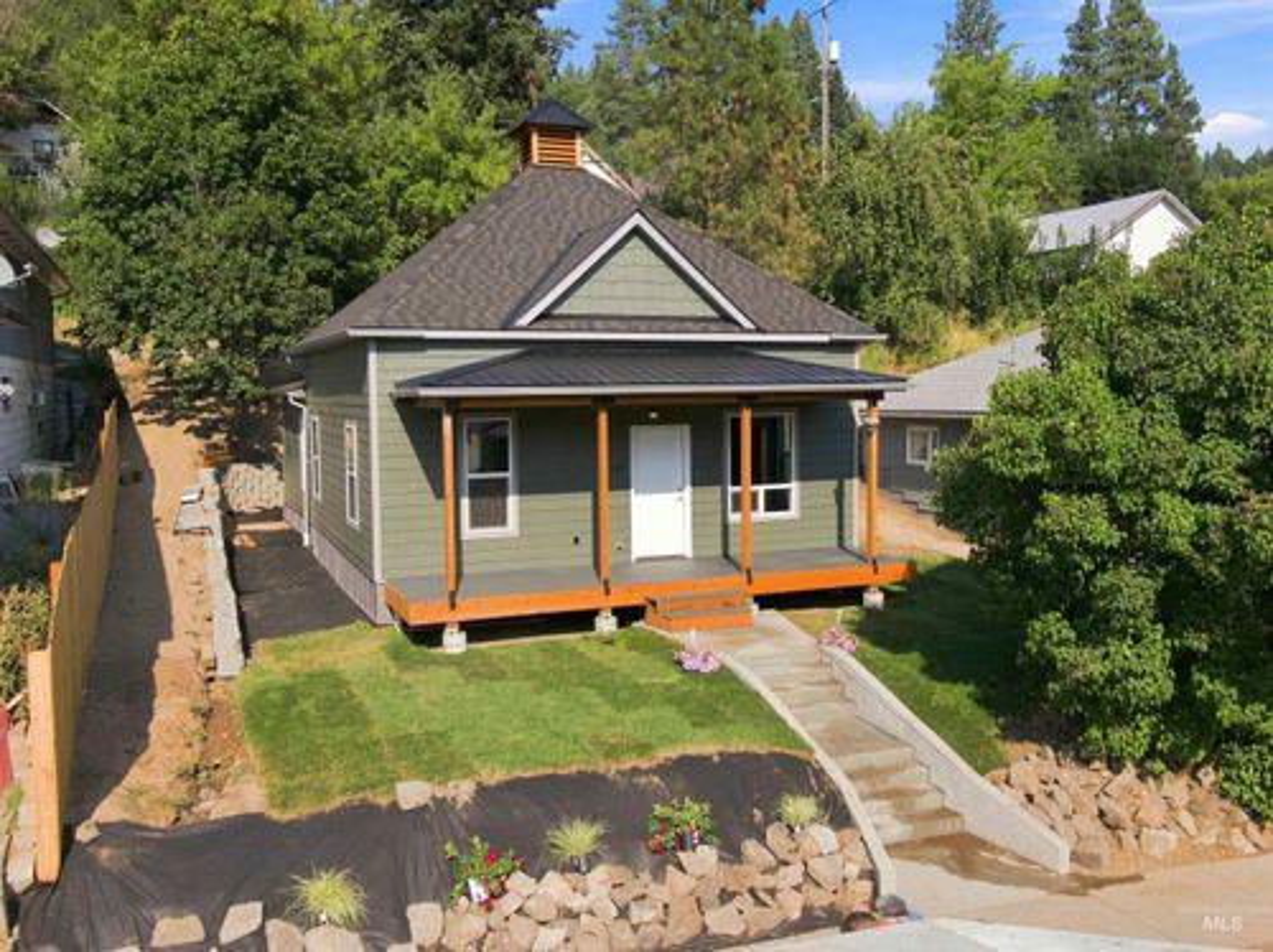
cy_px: 476
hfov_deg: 55.4
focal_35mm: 33
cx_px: 636
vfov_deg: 42.9
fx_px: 1212
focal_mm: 5.6
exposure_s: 1/640
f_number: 3.2
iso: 100
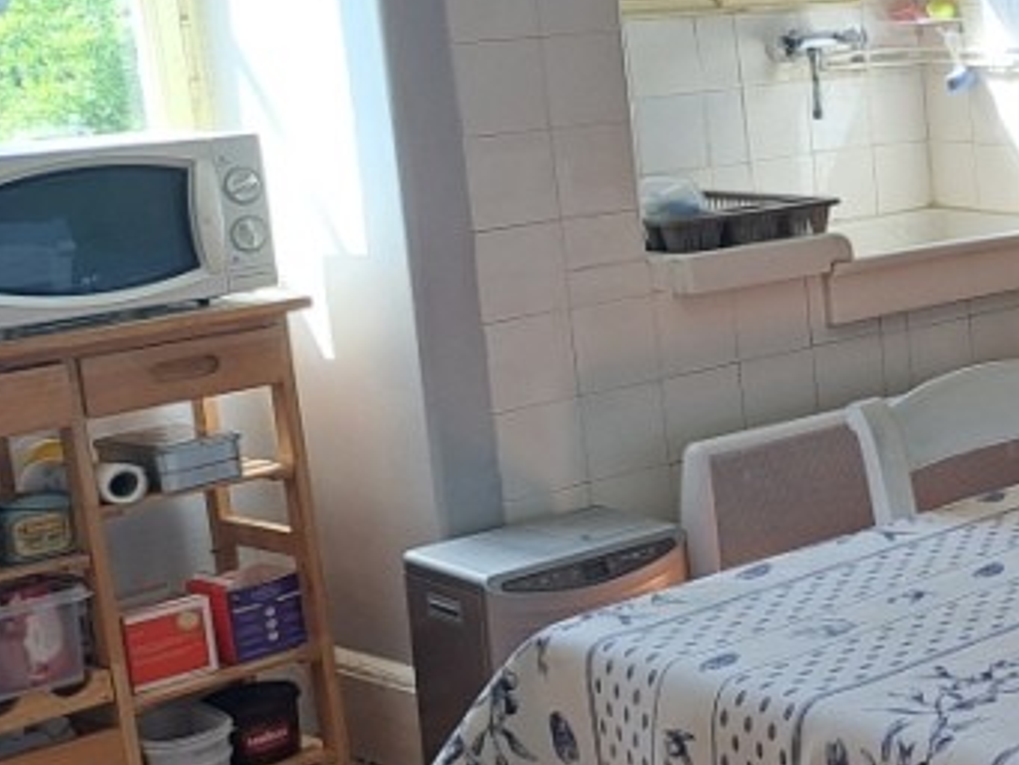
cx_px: 1482
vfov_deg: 20.4
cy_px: 287
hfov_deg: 22.6
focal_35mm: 72
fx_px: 2120
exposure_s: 1/50
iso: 50
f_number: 1.8
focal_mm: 5.23
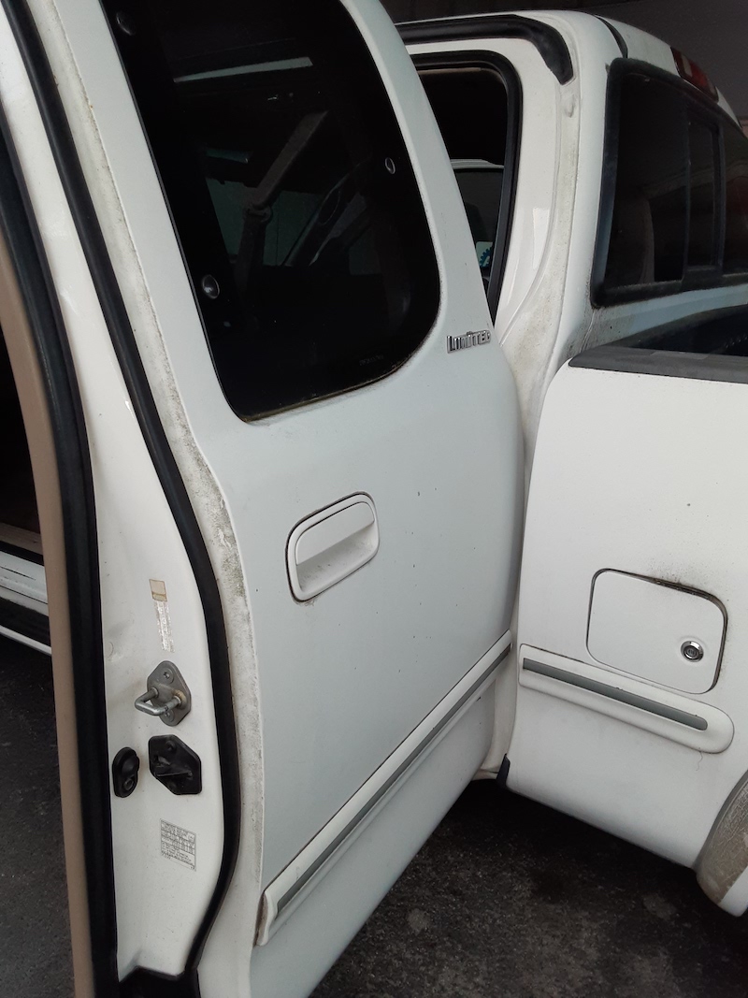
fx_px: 778
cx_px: 374
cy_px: 499
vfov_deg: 65.3
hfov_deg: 51.3
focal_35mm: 27
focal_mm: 2.91
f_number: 1.9
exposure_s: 1/120
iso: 64
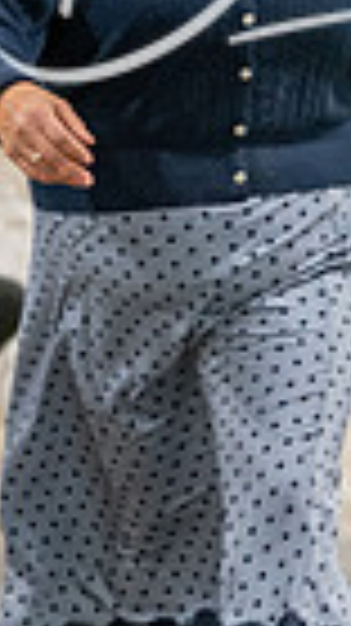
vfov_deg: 5.1
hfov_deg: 2.8
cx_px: 486
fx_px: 7045
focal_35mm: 425
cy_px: 482
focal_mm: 125
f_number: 3.5
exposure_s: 1/250
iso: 6400
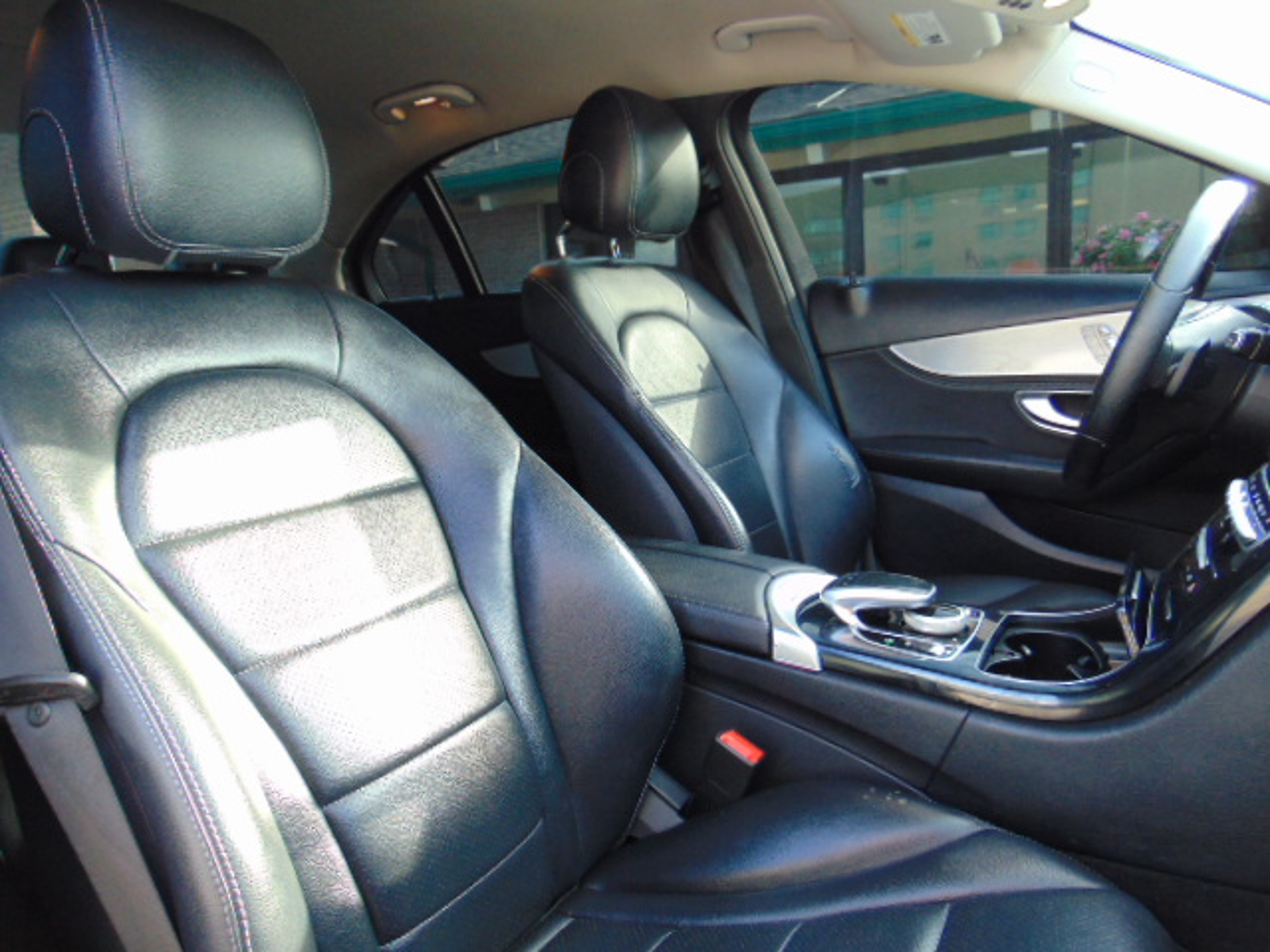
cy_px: 476
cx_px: 635
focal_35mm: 25
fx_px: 917
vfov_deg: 54.9
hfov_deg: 69.4
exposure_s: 1/50
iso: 160
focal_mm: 4.5
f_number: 3
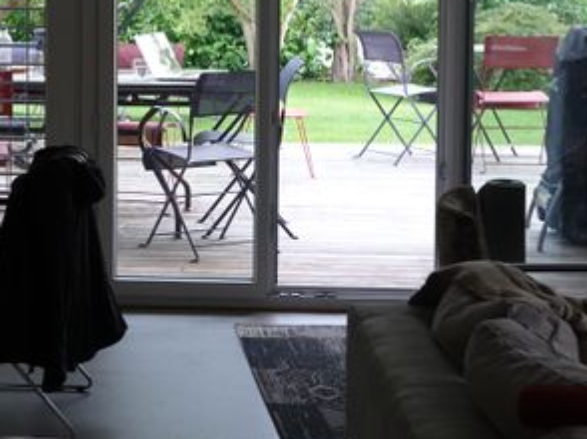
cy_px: 50
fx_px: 1796
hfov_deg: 18.2
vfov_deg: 13.8
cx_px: 48
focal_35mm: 106
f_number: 2.8
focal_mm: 19.77
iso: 640
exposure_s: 1/60
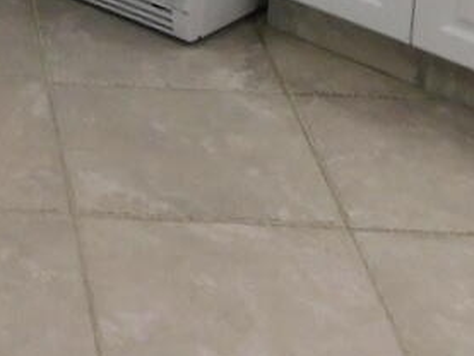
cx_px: -317
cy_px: -553
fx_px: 1822
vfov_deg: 9.6
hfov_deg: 13.6
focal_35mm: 133
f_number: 3
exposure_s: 1/50
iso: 125
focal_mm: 4
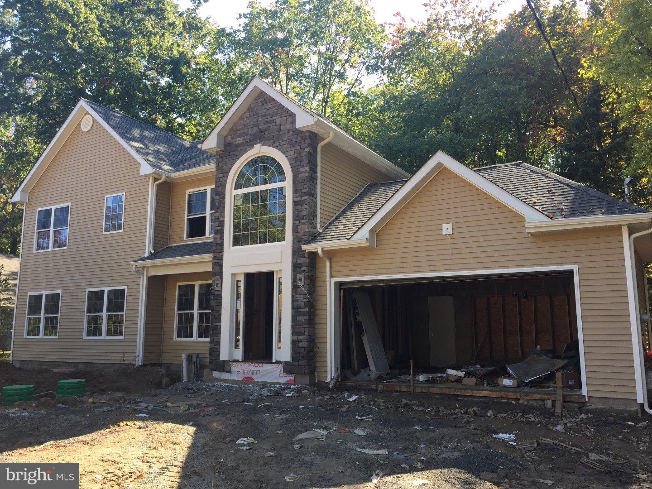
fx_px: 546
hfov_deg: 61.7
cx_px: 326
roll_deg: -1.0
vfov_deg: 48.2
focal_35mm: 29
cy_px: 244
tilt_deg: +9.6
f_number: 2.2
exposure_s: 1/344
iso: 32
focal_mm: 4.15
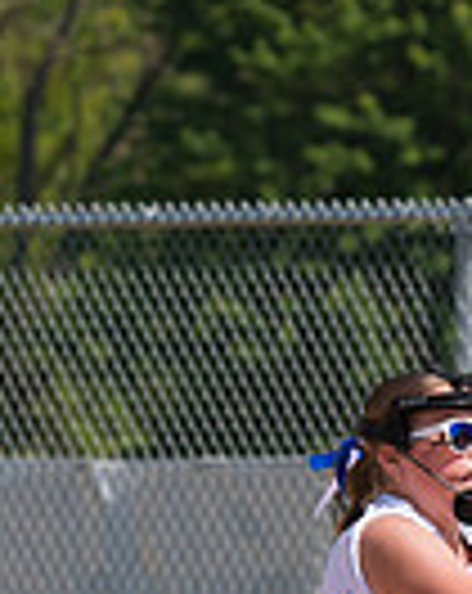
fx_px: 16804
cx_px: 414
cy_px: 806
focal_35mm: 959
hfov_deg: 1.6
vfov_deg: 2.0
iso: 250
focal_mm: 155
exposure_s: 1/1600
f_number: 5.6
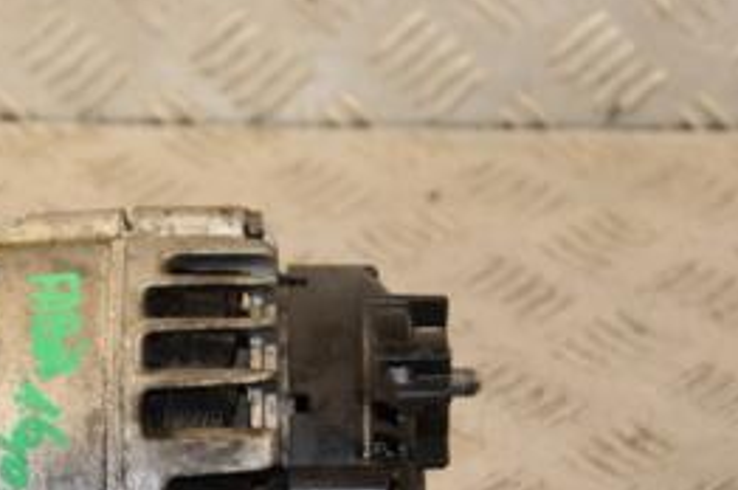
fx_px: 3522
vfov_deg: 7.9
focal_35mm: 172
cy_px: 451
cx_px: 194
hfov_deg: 11.9
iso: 800
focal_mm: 50
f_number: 5.6
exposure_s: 1/200
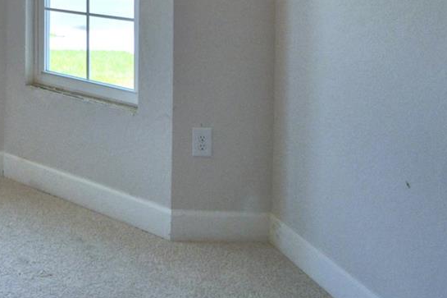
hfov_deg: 33.3
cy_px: -76
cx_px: -127
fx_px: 546
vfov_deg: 26.5
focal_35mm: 44
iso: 200
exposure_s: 1/400
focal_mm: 10
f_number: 4.5
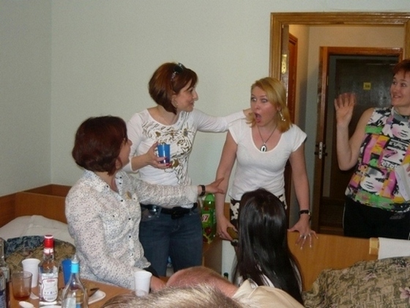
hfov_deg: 44.8
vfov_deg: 34.3
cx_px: 205
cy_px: 154
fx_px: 497
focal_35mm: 42
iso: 160
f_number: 2.8
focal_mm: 5.5
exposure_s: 1/30
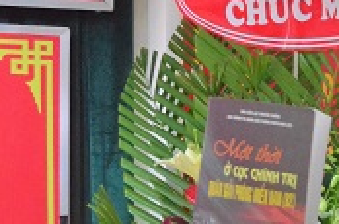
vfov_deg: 9.7
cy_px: 281
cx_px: 392
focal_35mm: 138
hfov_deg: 14.5
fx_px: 1296
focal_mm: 32
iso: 6400
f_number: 5.6
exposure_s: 1/200
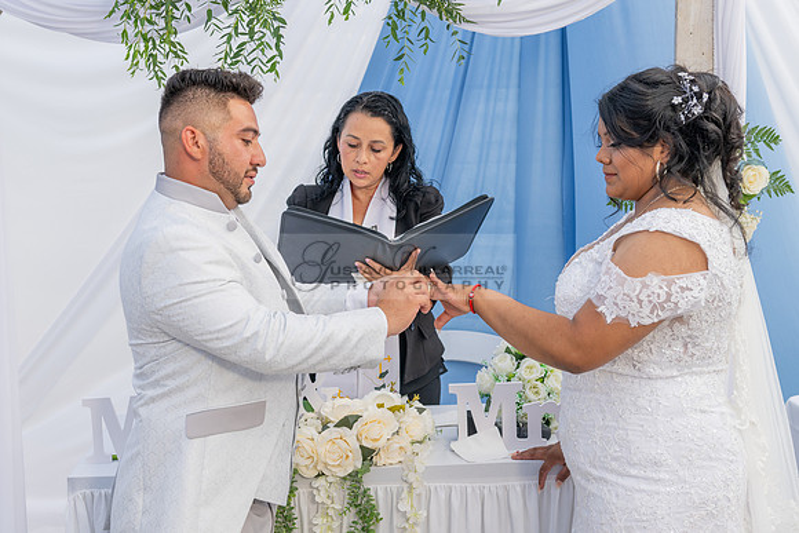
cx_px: 373
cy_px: 284
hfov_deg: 34.1
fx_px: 1303
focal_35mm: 59
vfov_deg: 23.1
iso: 200
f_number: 6.3
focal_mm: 55
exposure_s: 1/125
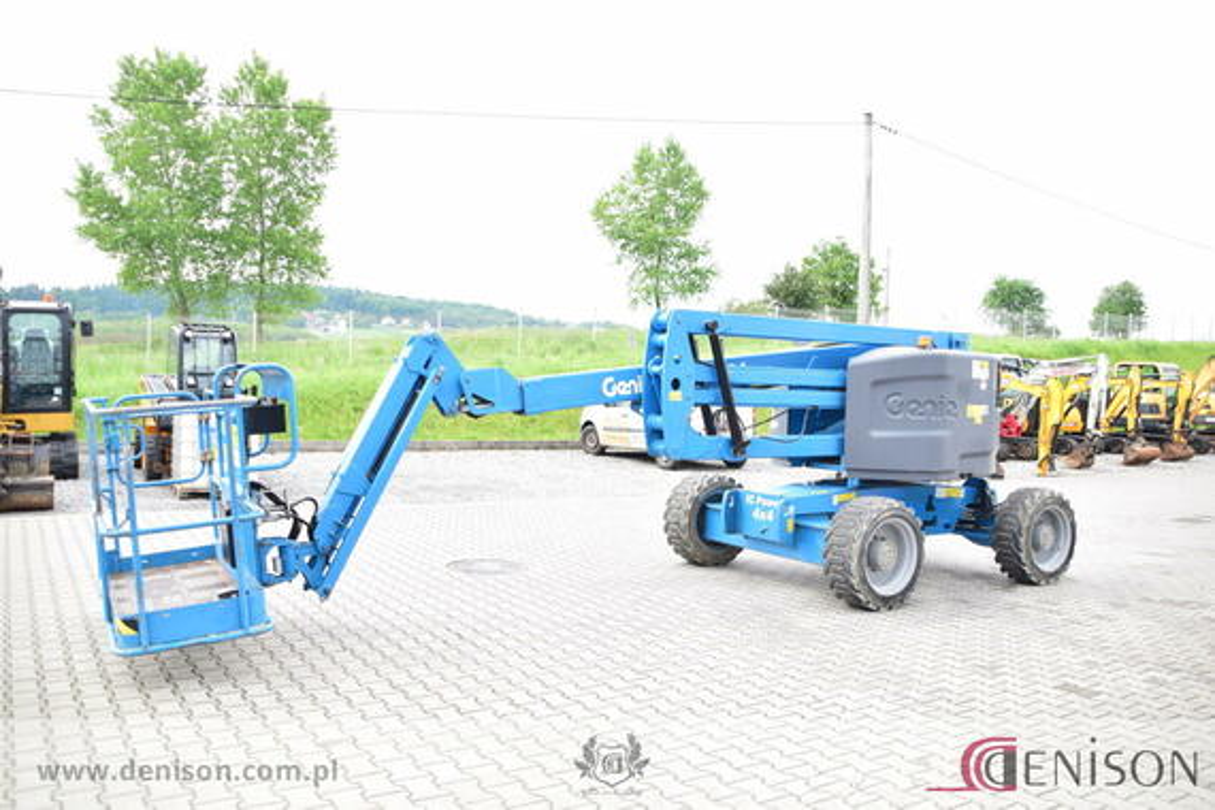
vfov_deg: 47.9
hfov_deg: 67.4
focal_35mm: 27
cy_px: 405
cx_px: 608
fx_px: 911
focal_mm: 18
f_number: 3.5
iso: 200
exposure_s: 1/320
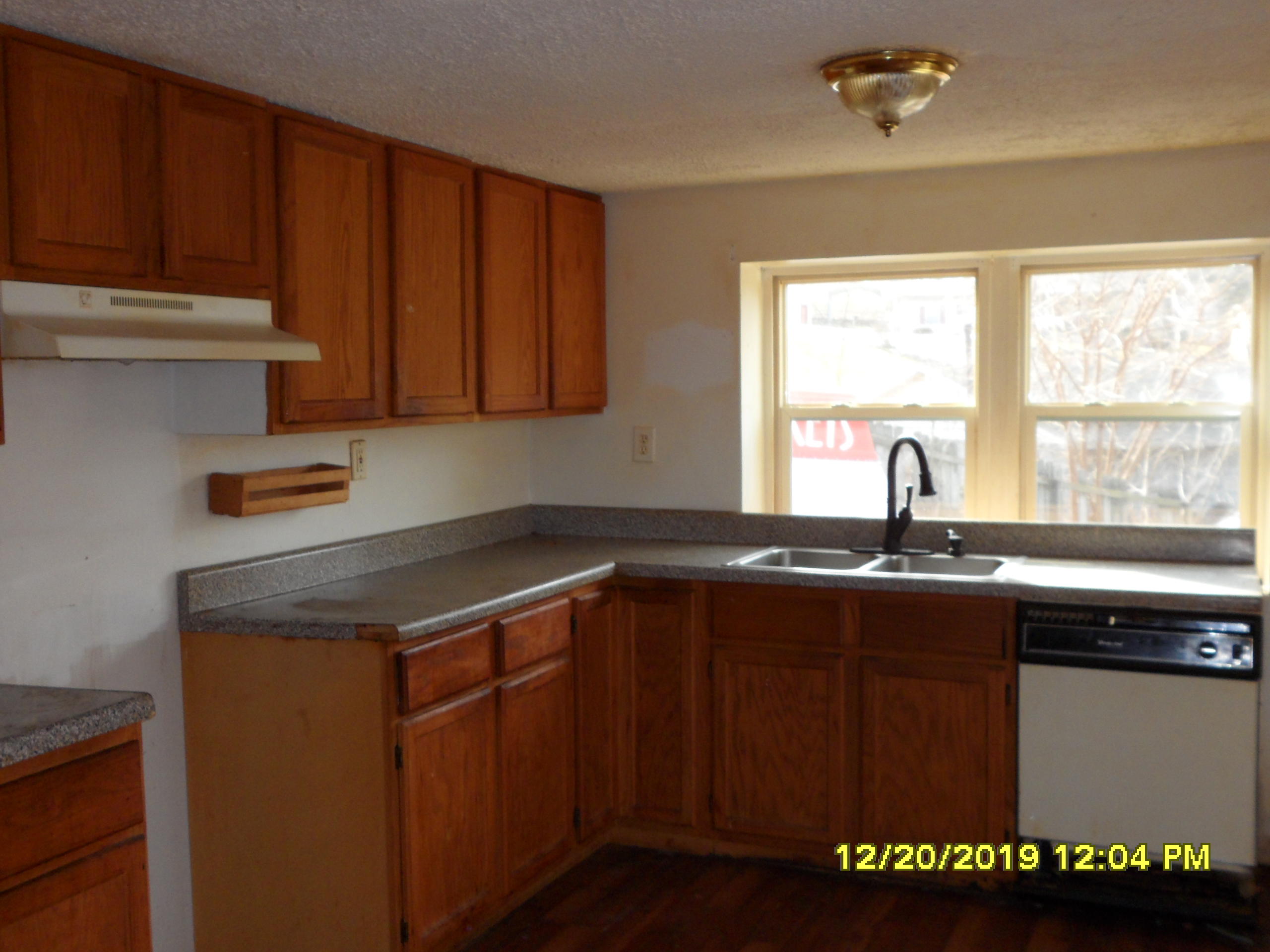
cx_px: 635
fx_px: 1357
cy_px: 476
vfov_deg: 38.7
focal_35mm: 37
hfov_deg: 50.1
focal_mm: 6.6
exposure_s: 1/45
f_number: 4
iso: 200
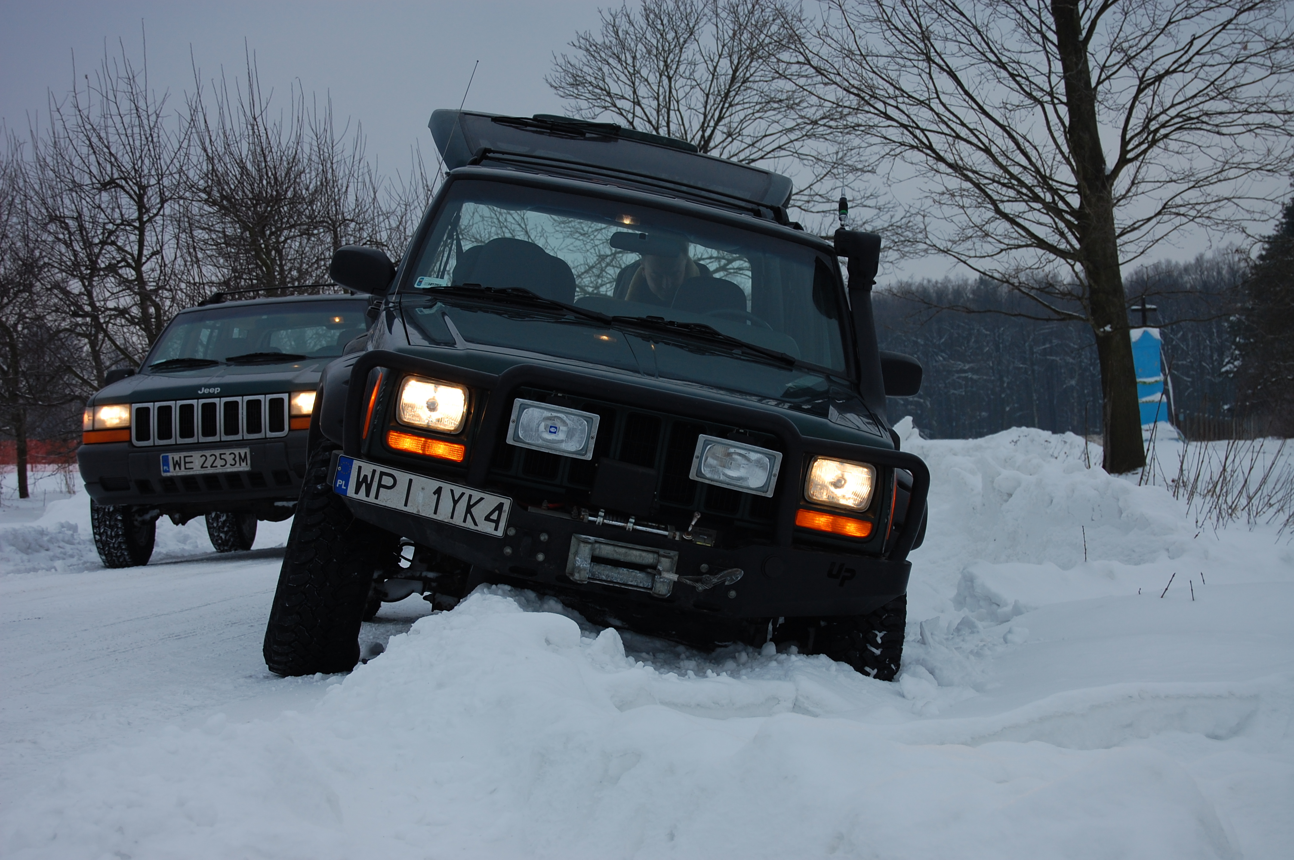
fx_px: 2963
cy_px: 430
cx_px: 647
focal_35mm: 82
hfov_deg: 24.6
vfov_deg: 16.5
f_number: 6.3
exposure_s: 1/160
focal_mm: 55
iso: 200
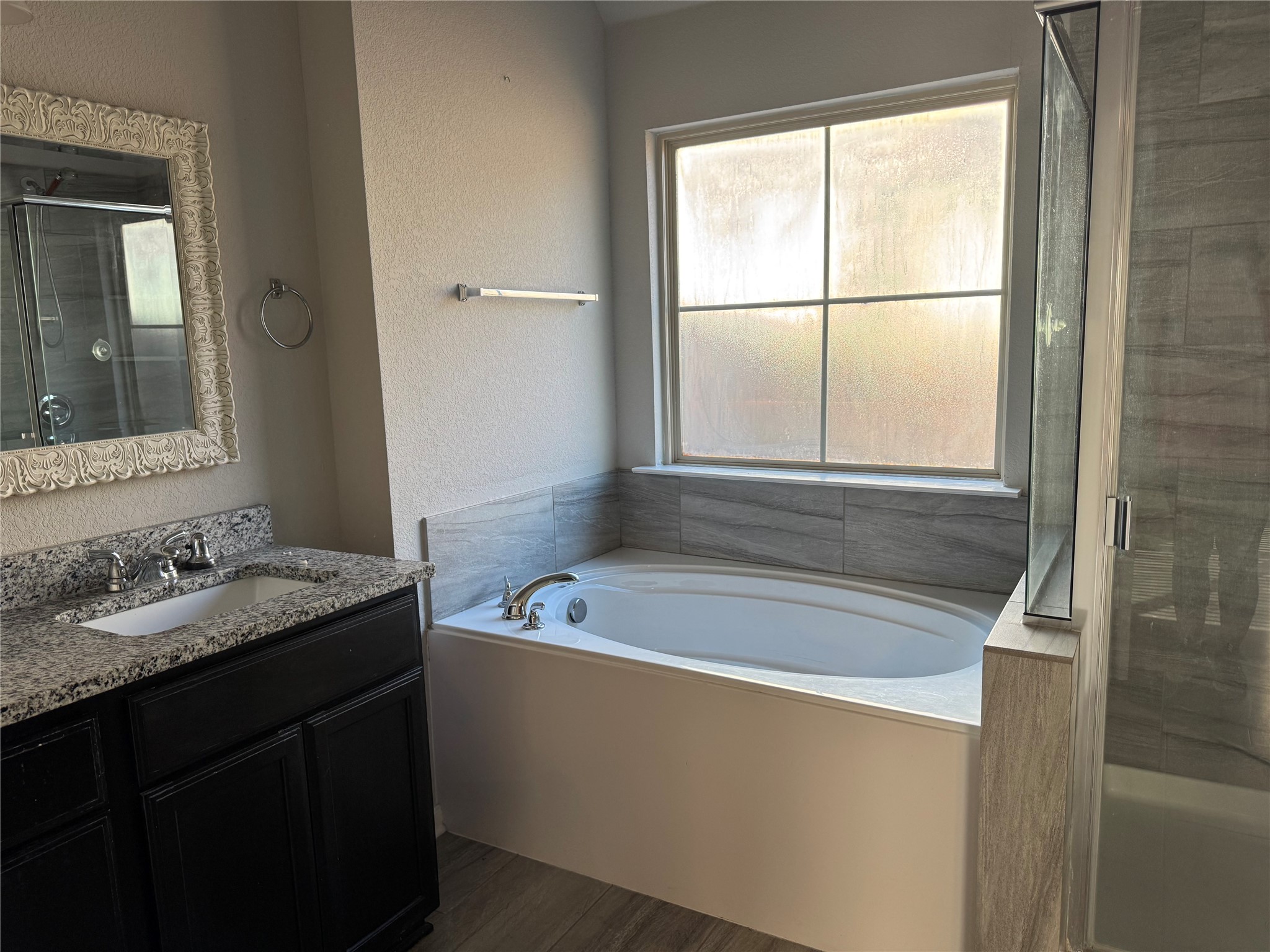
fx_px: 881
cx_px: 635
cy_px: 476
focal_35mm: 24
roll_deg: +1.5
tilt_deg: -9.7
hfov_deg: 71.6
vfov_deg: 56.8
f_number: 1.78
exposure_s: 1/120
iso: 125
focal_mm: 6.76
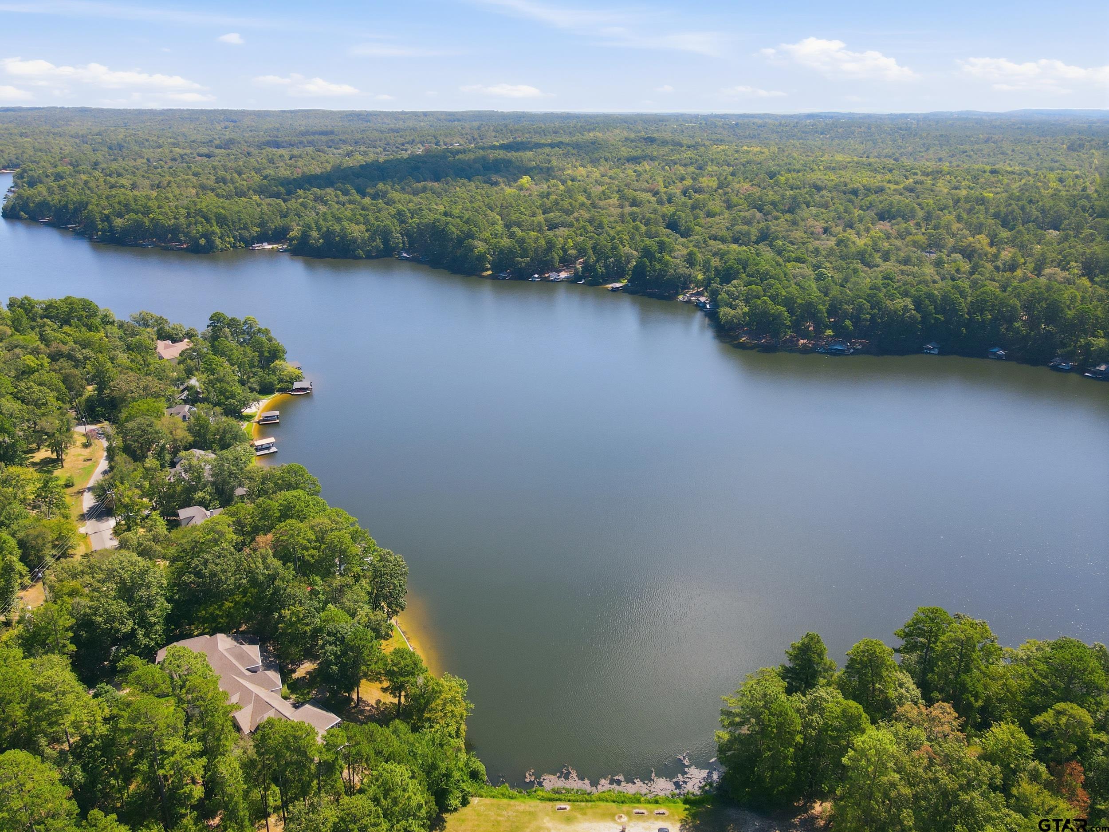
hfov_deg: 71.6
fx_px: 769
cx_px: 554
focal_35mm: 24
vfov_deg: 56.8
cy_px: 416
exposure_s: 1/500
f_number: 2.8
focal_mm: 4.5
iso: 100
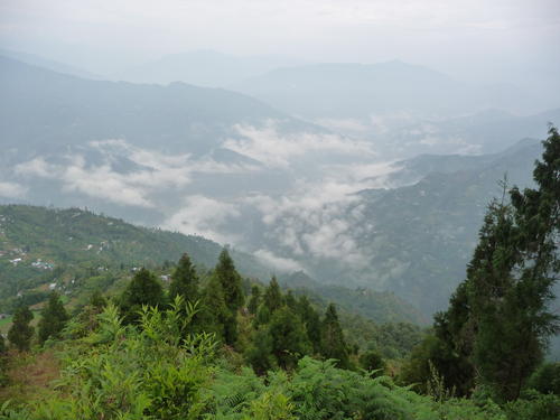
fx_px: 453
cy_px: 210
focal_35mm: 28
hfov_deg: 63.4
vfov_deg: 49.7
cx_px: 280
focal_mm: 4.7
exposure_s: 1/250
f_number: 3.3
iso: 160
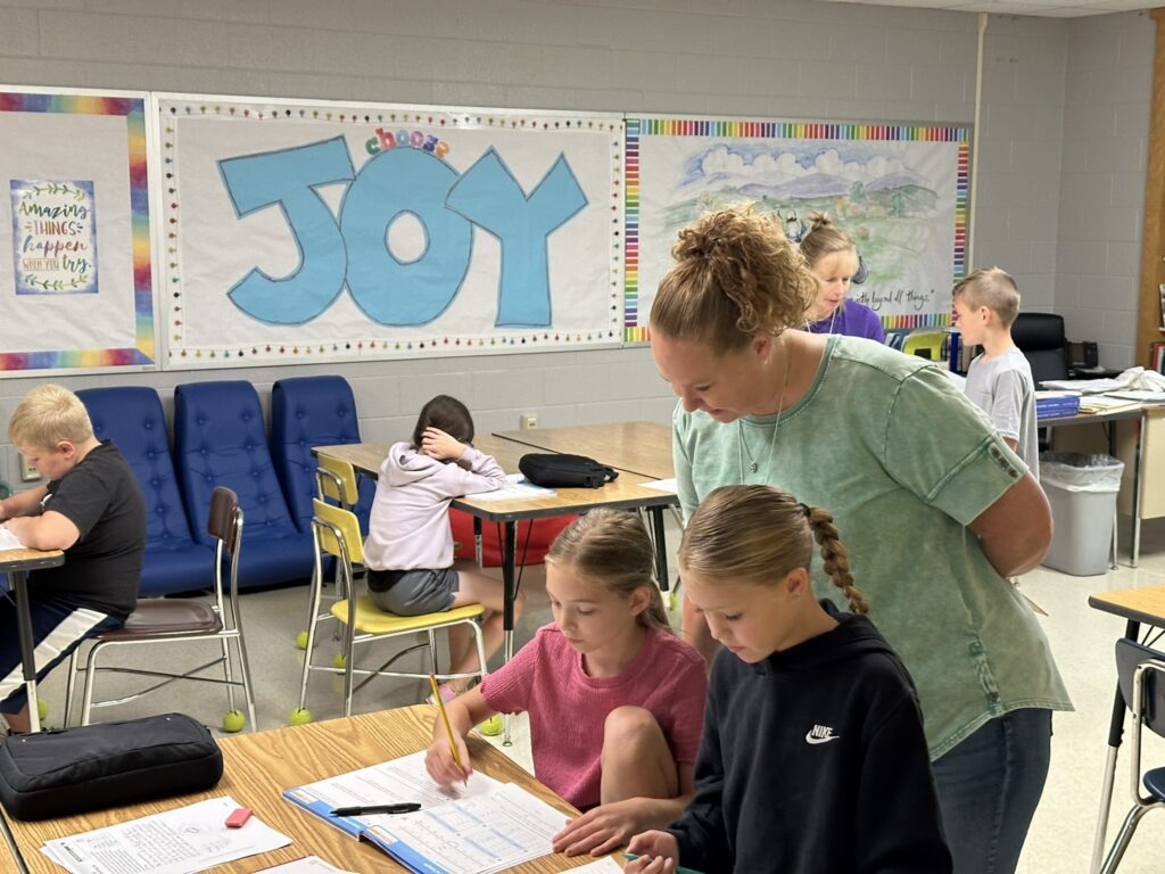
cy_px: 437
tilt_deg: -5.7
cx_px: 582
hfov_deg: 39.7
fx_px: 1615
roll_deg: +0.7
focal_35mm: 48
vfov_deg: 30.3
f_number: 1.78
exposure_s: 1/60
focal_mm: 6.86
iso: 250
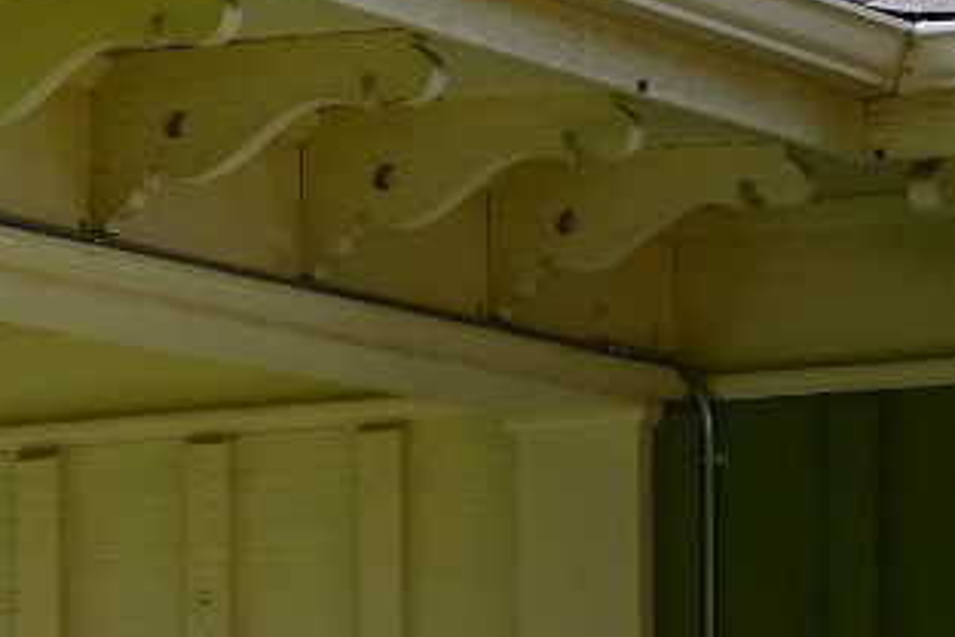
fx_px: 6017
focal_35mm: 227
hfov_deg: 8.9
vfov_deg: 5.9
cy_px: 1130
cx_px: -272
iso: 110
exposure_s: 1/250
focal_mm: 41
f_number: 5.6
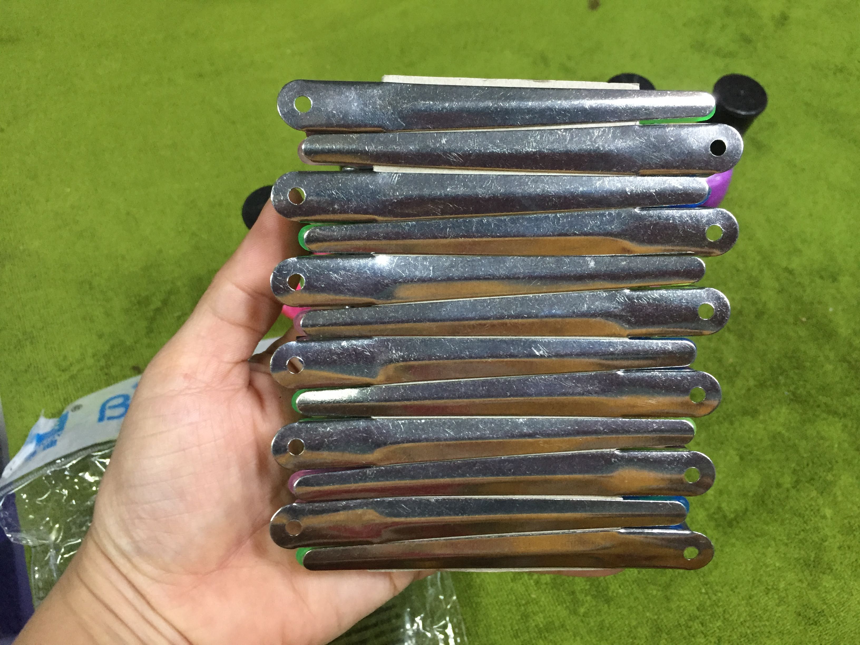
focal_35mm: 29
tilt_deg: -65.2
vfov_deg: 48.2
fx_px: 720
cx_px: 430
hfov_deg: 61.7
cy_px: 322
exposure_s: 1/33
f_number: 2.2
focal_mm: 4.15
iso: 250
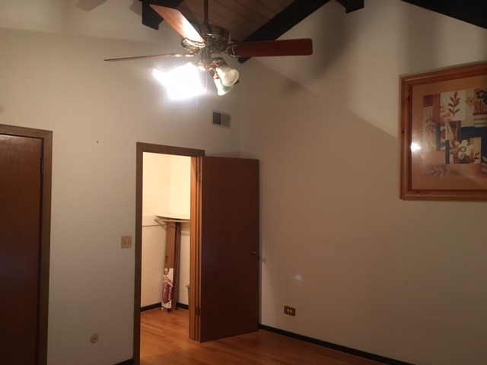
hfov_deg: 61.7
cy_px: 182
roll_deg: -0.1
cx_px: 244
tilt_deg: +1.8
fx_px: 408
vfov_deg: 48.2
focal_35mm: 29
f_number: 2.2
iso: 200
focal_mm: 4.15
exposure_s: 1/15
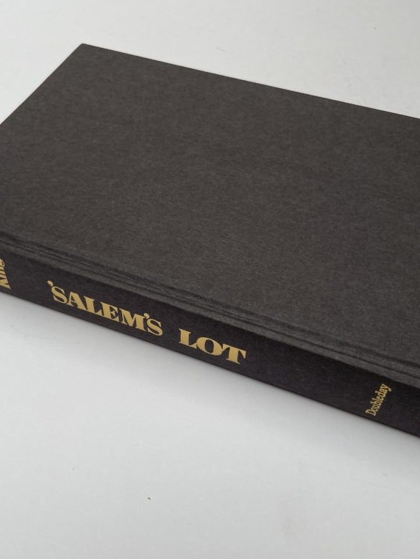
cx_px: 185
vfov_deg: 52.6
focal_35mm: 35
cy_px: 281
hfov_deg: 40.6
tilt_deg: -50.4
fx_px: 566
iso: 32
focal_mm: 4.2
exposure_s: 1/321
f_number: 1.6
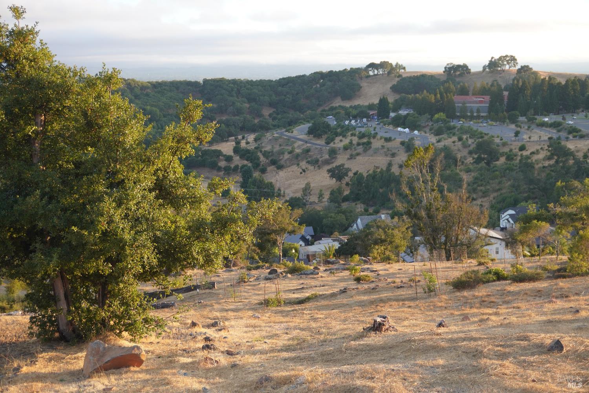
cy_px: 196
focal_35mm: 52
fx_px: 859
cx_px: 294
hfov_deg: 37.9
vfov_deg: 25.8
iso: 320
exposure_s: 1/160
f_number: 5
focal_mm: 35
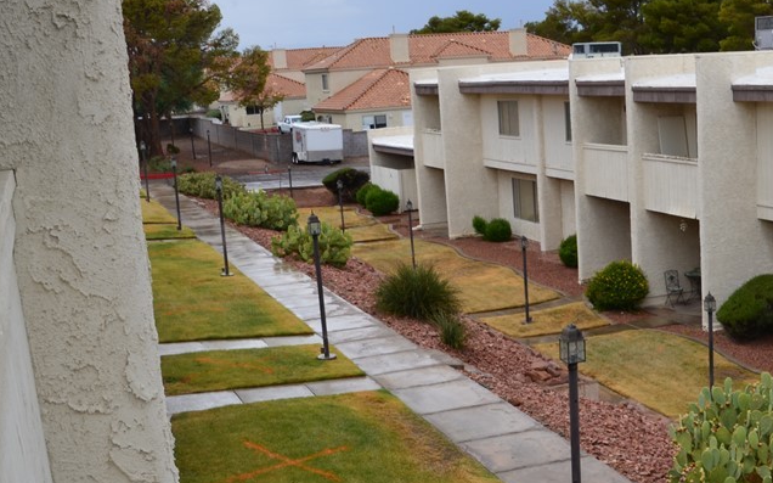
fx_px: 1156
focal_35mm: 55
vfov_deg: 23.5
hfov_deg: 36.6
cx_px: 522
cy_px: 306
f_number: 11
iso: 100
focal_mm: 21
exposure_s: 1/125
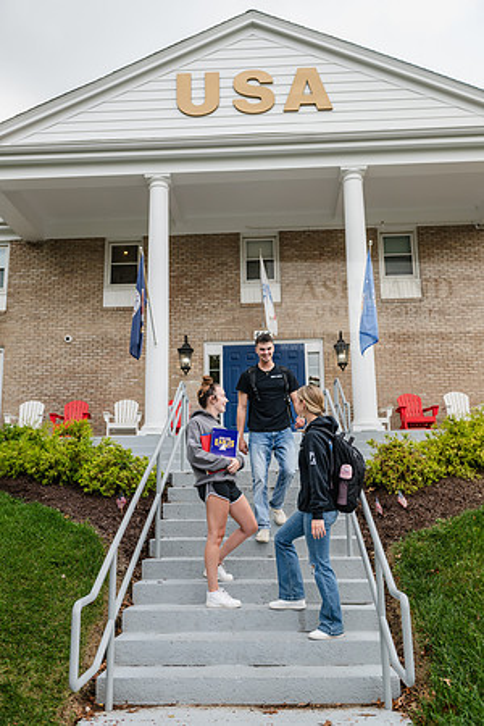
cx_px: 242
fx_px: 645
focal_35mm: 32
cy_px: 363
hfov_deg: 41.1
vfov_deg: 58.7
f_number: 3.5
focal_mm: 32
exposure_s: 1/500
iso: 320
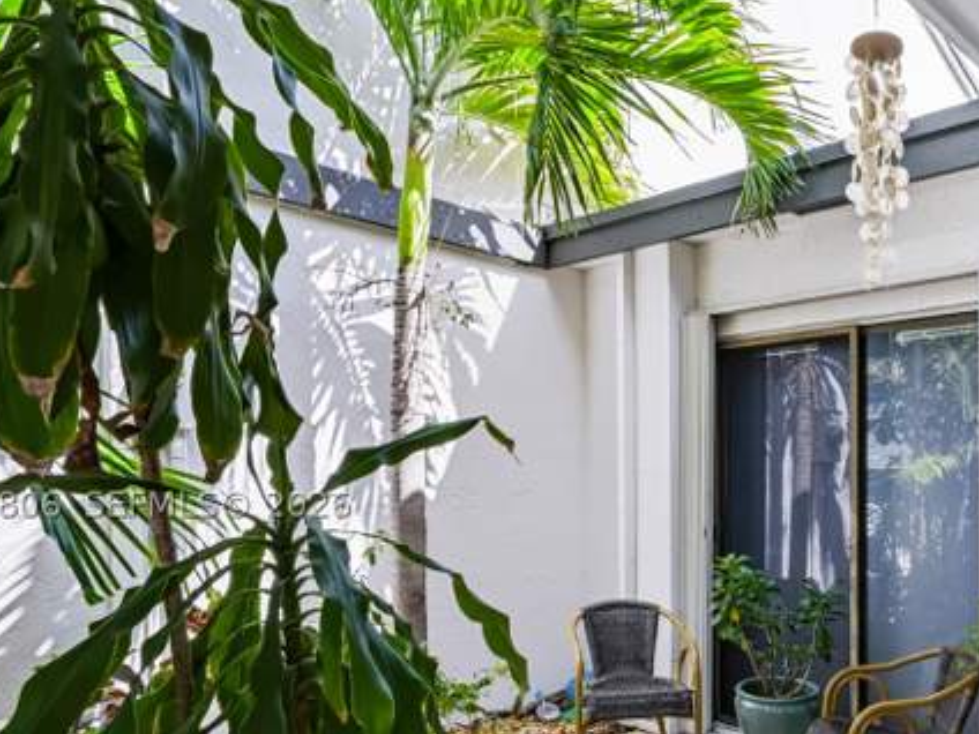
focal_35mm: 29
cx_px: 778
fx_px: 820
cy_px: 502
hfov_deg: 57.3
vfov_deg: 47.3
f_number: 8
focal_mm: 16
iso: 100
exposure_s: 1/125
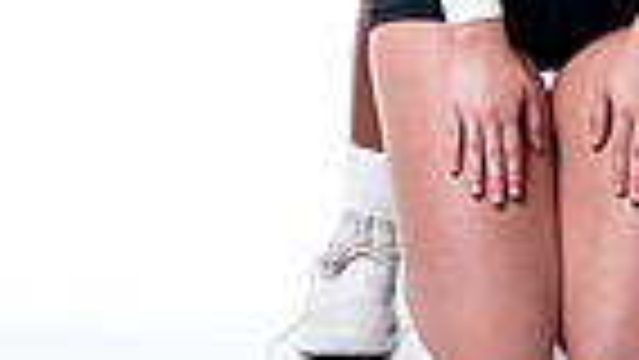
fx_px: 6136
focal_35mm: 362
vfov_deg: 3.3
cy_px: -513
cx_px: 454
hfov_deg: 6.0
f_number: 5.6
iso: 100
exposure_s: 1/250
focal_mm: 109
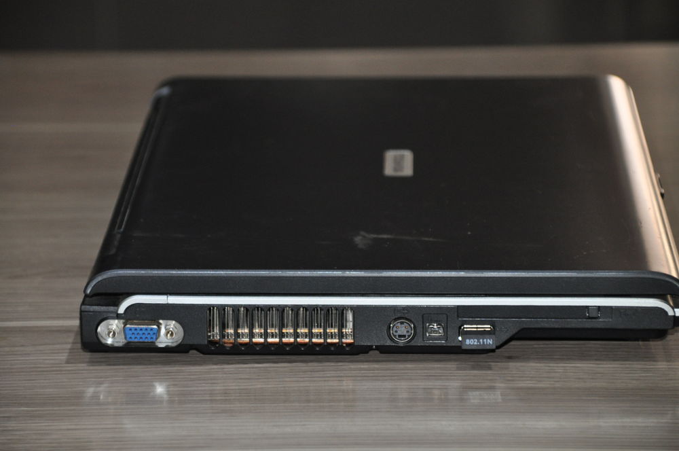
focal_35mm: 174
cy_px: 226
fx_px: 3278
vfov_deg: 7.9
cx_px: 340
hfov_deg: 11.8
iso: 800
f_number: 5.6
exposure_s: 1/60
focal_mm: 116
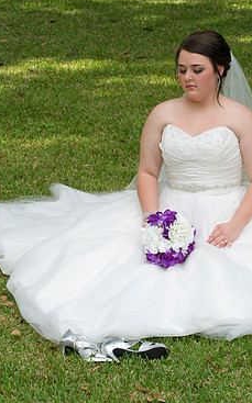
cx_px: 150
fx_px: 1947
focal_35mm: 177
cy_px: 194
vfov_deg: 11.8
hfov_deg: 7.4
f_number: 8
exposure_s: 1/160
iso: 320
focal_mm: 110
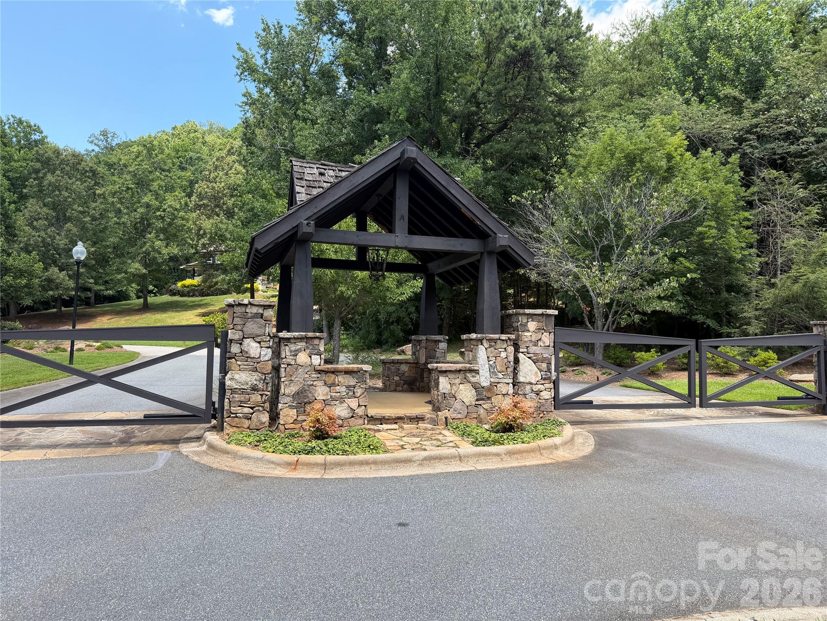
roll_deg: +0.2
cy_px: 310
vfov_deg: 56.8
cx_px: 414
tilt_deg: +2.9
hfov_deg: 71.6
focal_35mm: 24
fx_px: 573
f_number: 1.78
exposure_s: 1/1192
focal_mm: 6.76
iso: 100
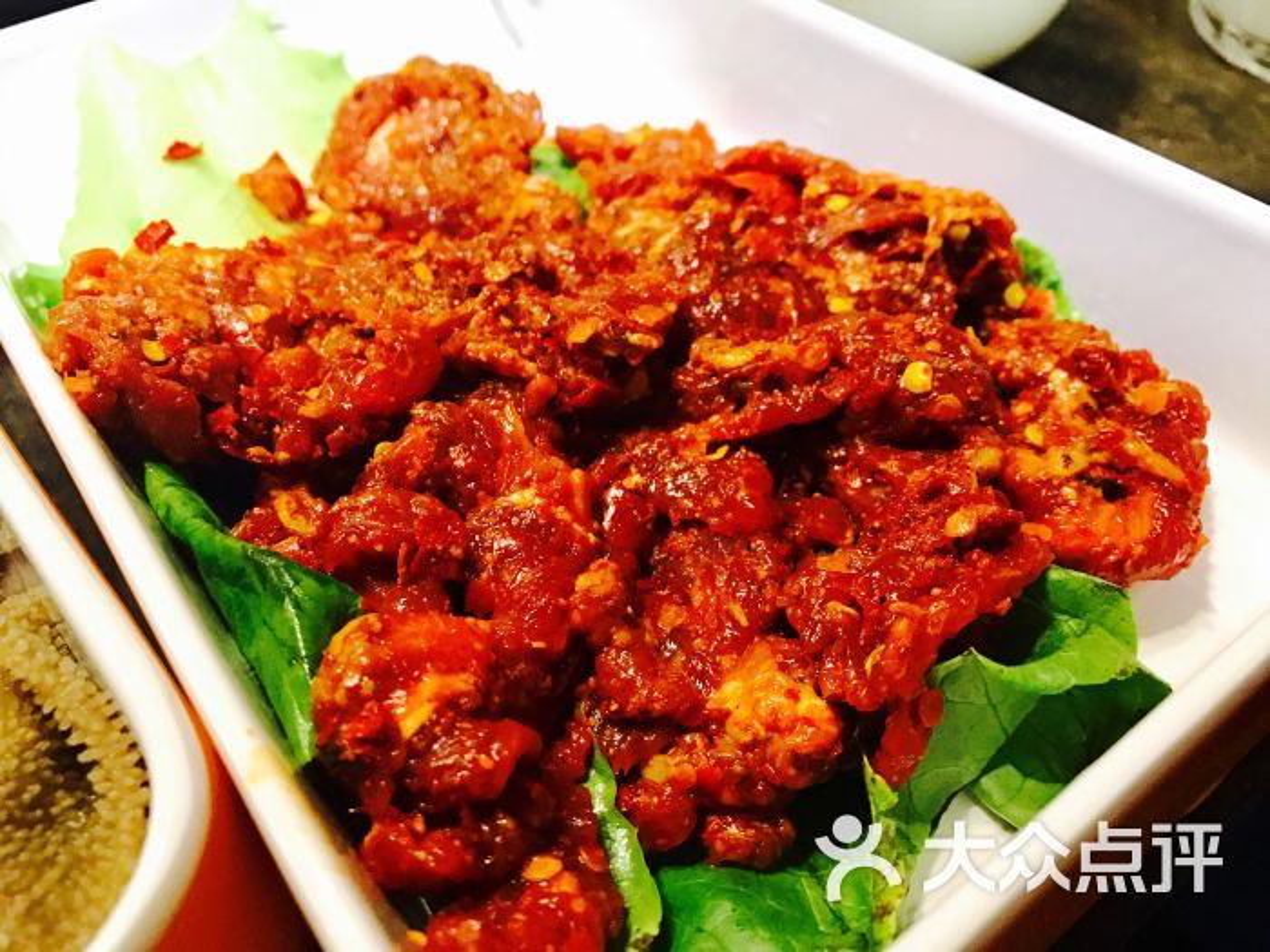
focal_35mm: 28
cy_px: 476
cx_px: 635
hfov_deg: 63.4
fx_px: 1027
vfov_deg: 49.7
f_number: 1.8
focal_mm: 3.99
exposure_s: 1/14
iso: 100
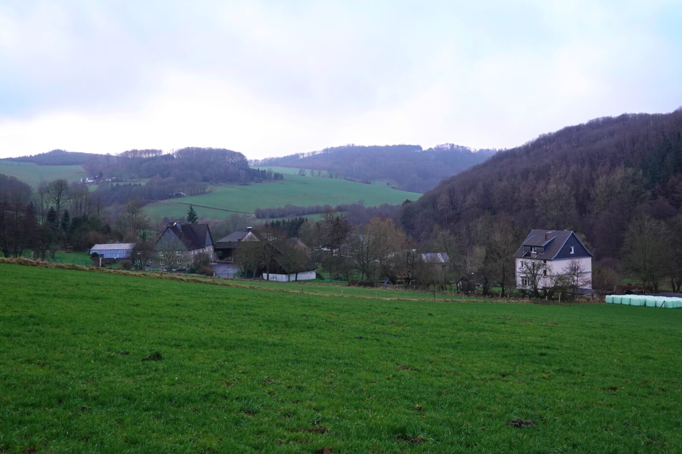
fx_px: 720
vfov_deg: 35.0
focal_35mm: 38
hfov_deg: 50.7
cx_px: 341
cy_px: 227
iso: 320
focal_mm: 14.12
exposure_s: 1/40
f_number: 3.5
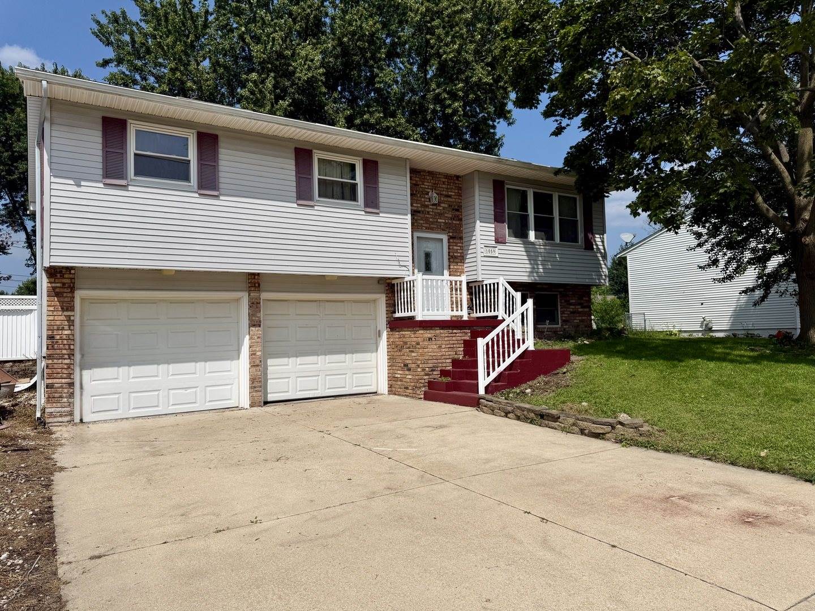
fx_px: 565
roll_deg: +1.9
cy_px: 306
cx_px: 408
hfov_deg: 71.6
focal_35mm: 24
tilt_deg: +4.3
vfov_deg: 56.8
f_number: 1.78
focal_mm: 6.76
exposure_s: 1/10309
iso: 80
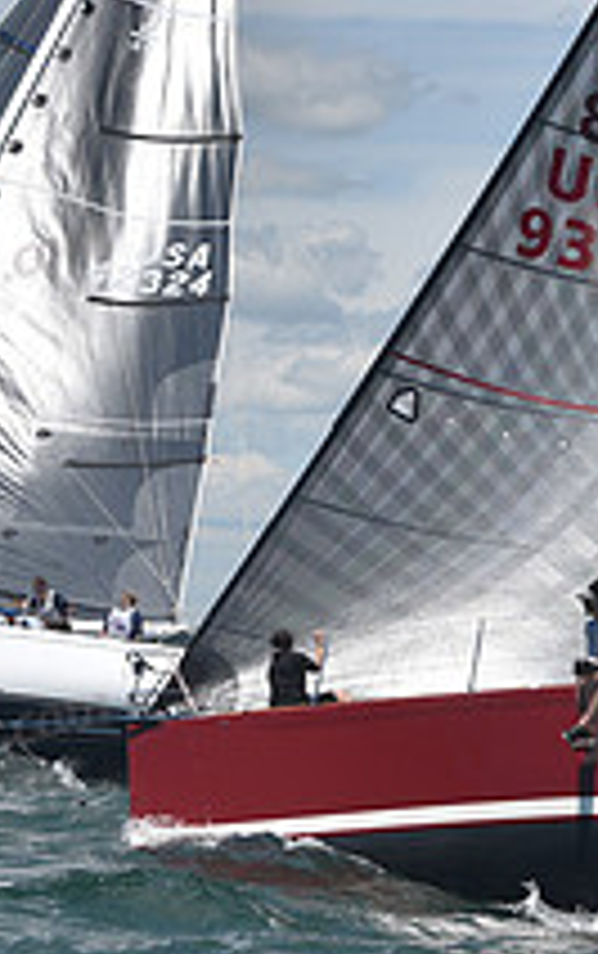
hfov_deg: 6.3
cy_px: 475
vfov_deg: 10.0
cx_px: 346
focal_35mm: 209
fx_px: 5435
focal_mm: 75
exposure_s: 1/800
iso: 320
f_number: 8
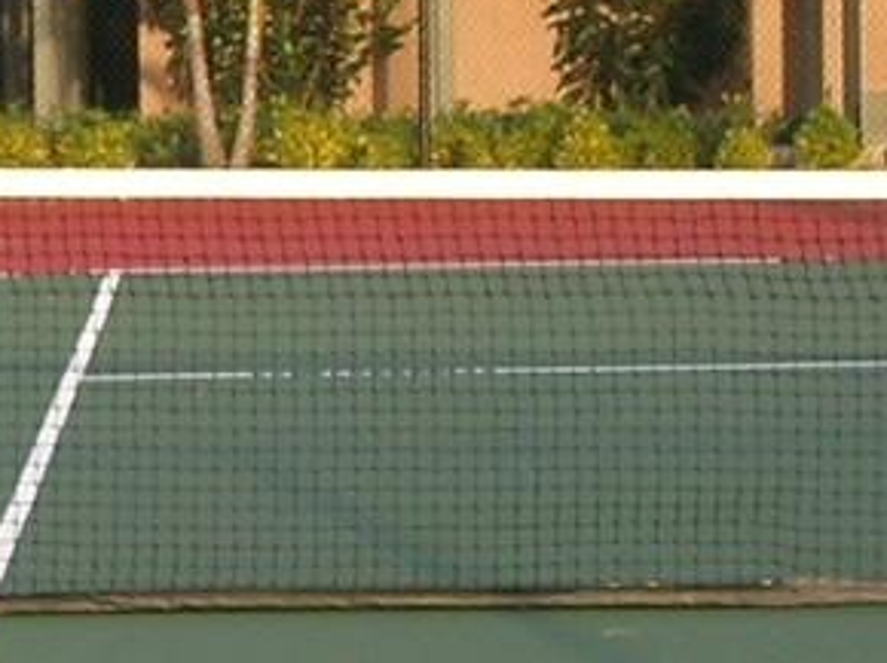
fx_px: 5940
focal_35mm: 232
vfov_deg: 6.4
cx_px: -135
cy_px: 275
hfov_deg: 8.5
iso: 50
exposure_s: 1/113
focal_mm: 8.7
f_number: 5.1
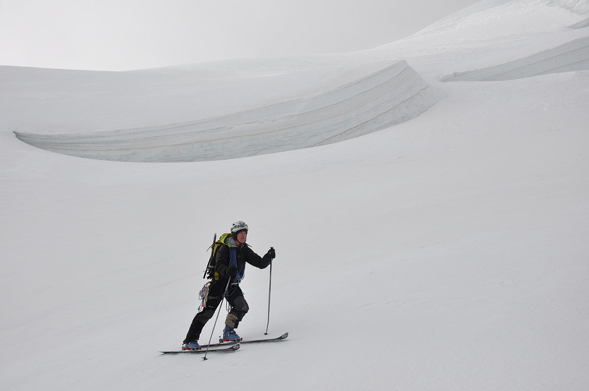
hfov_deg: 49.6
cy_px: 196
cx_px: 294
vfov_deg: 34.1
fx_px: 637
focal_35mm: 39
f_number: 9
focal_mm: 26
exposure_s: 1/1250
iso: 250
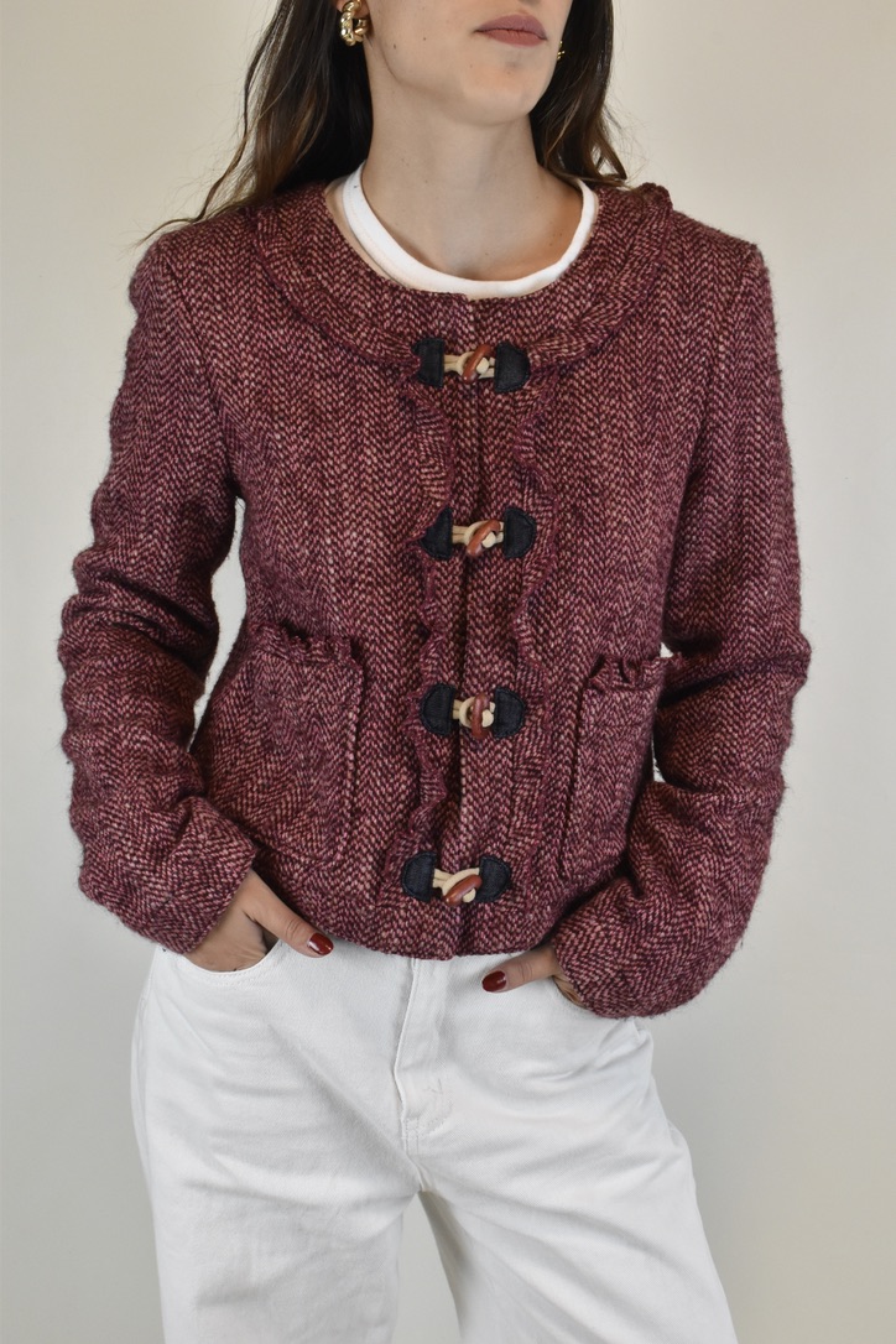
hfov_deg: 26.5
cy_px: 672
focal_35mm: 51
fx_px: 1904
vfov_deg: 38.9
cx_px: 448
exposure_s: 1/60
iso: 1600
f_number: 13
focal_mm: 34
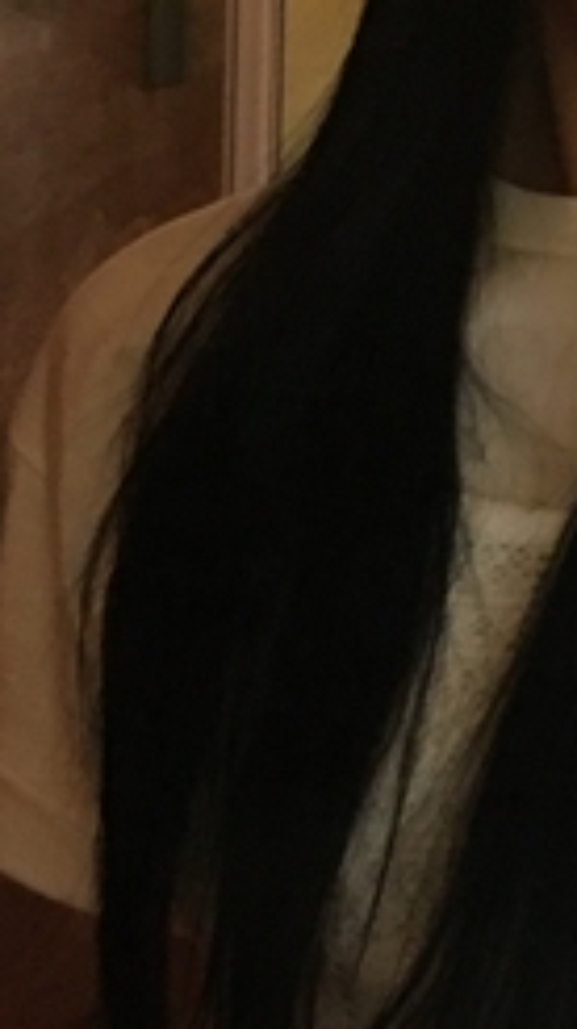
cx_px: 882
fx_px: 3734
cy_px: 387
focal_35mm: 137
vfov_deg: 15.7
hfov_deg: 8.6
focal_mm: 4.15
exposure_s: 1/24
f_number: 2.2
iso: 200
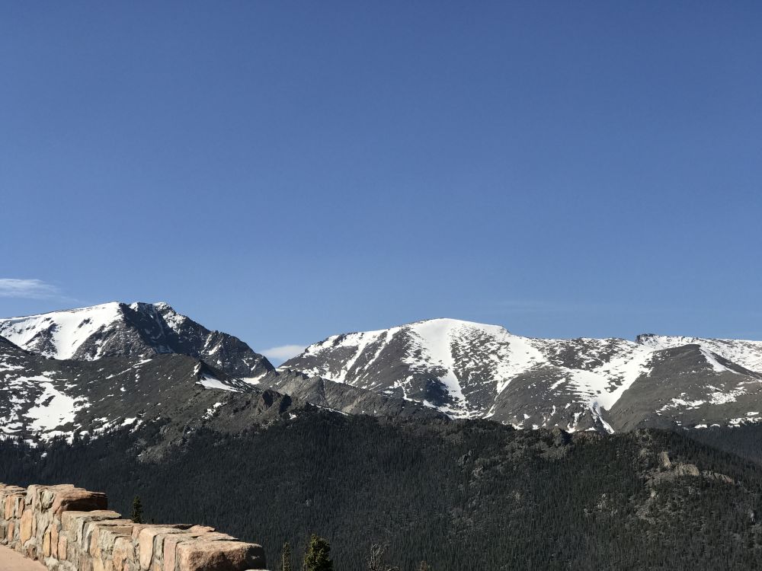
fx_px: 1255
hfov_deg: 33.8
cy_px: 286
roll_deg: +2.8
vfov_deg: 25.7
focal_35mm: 57
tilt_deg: +6.3
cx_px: 381
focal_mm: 6.6
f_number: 2.8
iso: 20
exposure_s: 1/1168
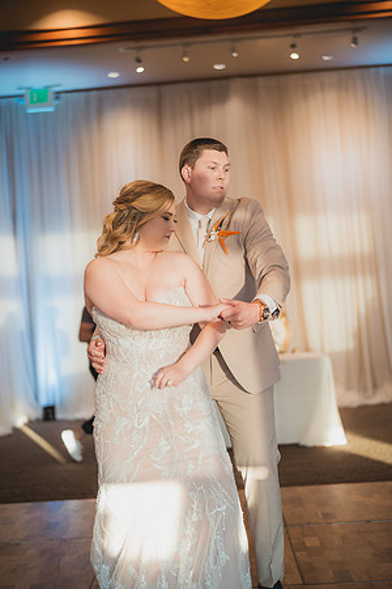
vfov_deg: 39.6
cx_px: 196
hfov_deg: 27.0
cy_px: 294
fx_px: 817
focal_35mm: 50
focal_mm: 50
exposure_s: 1/1250
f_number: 1.4
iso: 1250
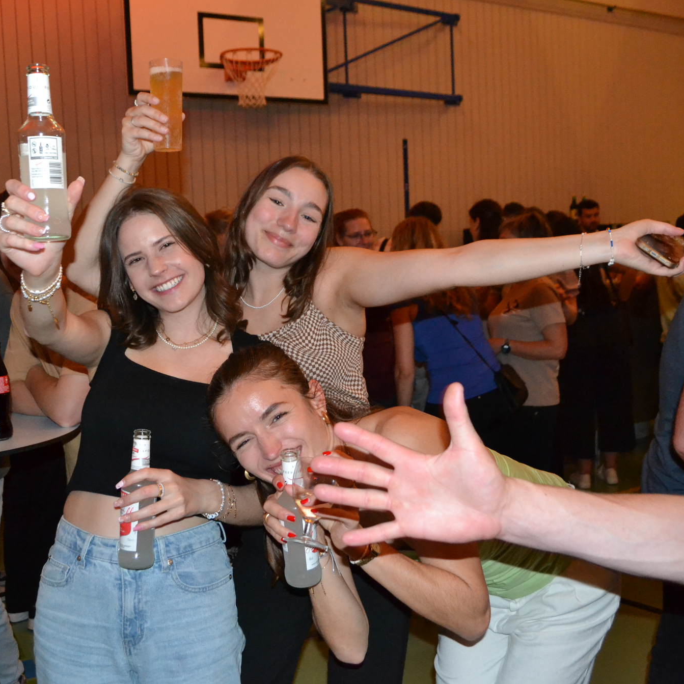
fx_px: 782
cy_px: 339
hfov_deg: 47.1
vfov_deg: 47.2
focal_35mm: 35
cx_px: 295
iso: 3200
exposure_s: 1/60
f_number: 3.5
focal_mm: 18
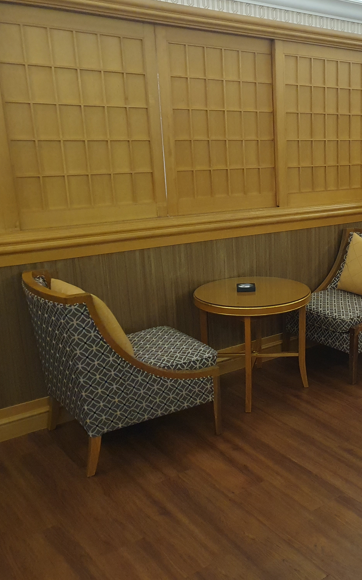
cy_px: 289
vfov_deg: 52.7
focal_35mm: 37
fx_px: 584
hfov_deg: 31.5
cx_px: 371
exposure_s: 1/30
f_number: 1.5
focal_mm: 4.32
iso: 500
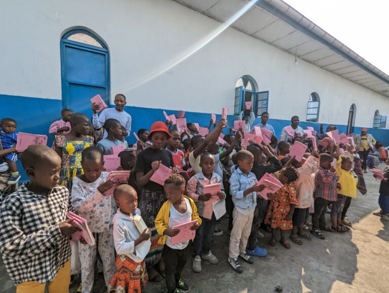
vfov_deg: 78.2
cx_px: 194
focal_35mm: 16
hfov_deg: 94.4
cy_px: 146
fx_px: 180
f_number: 2.2
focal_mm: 2.35
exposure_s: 1/704
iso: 44
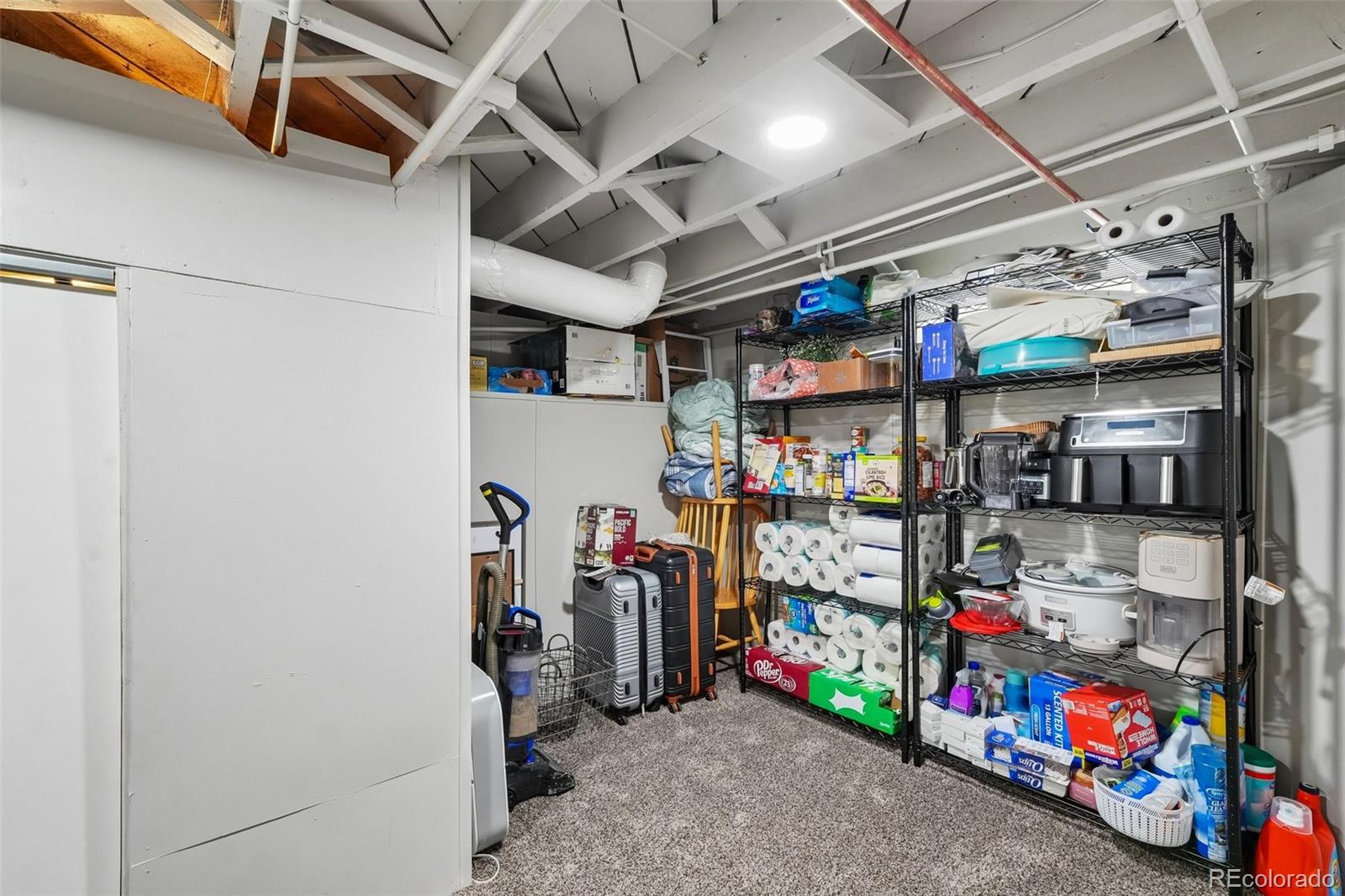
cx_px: 672
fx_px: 560
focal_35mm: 15
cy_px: 448
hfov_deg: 100.4
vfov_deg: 77.3
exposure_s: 1/13
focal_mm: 10
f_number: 8
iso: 800
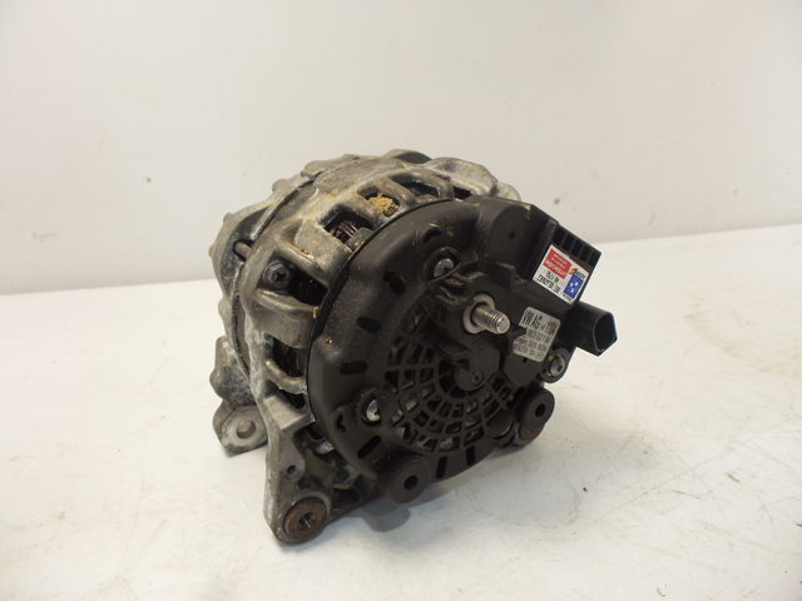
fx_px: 533
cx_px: 401
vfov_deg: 58.9
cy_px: 300
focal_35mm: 23
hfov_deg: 73.9
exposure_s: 1/50
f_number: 3.5
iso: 100
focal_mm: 4.1
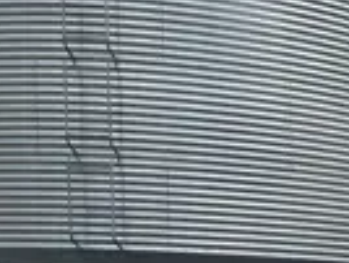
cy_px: 466
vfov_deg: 11.2
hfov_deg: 12.9
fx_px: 1252
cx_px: 781
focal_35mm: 124
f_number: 1.5
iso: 50
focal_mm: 5.7
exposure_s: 1/3831
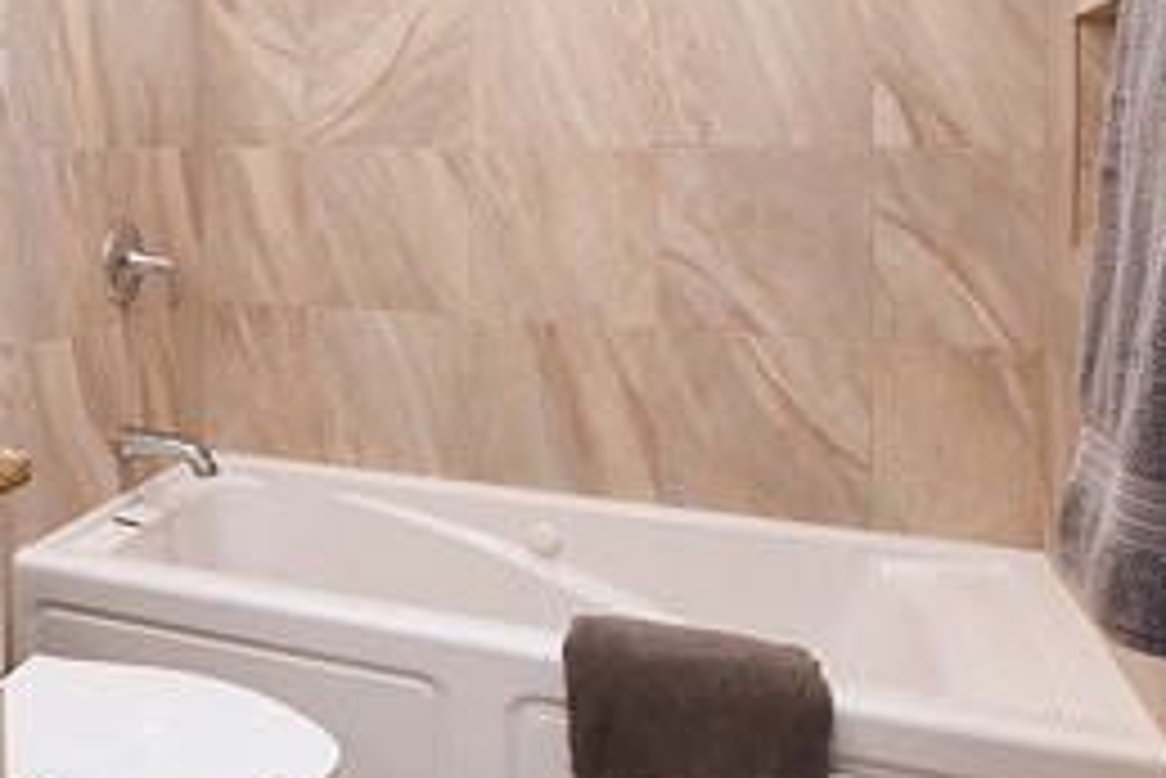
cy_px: 216
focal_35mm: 37
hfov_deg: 45.8
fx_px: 1199
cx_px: 72
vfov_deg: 35.4
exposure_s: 1/40
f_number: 8
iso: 1000
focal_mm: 10
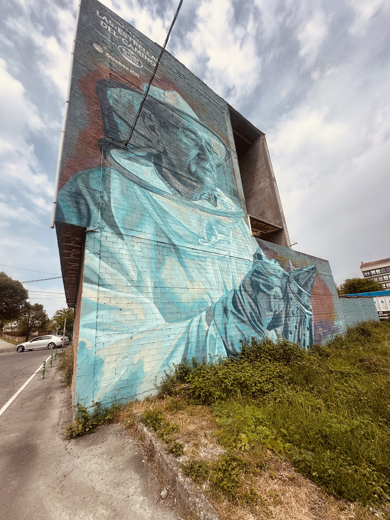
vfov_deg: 102.1
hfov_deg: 85.7
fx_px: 210
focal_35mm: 14
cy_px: 260
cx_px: 195
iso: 50
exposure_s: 1/2618
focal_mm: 2.22
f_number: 2.2
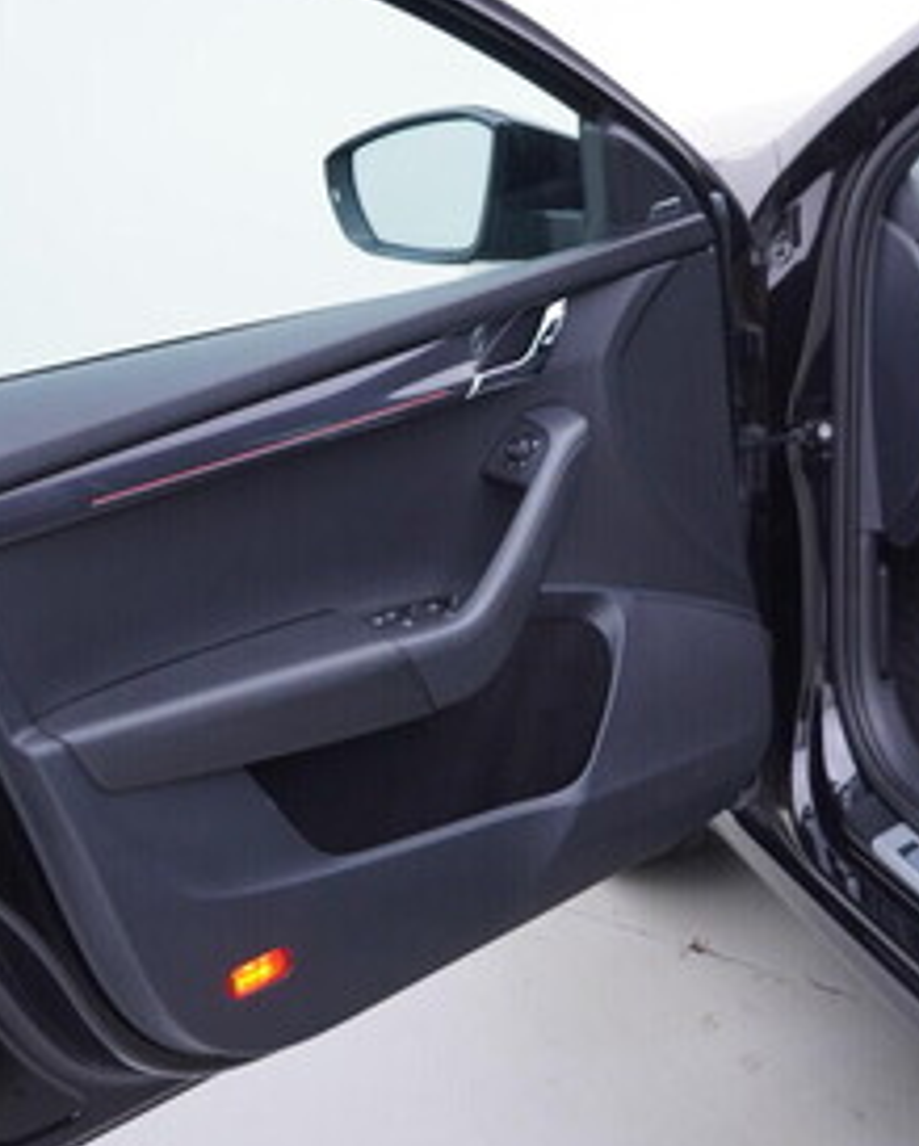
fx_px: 2308
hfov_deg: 22.1
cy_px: 472
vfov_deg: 27.8
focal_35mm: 68
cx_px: 793
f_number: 3.2
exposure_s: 1/50
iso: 125
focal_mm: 24
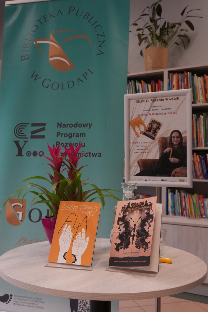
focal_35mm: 38
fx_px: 325
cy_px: 156
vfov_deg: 51.3
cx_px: 104
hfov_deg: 35.5
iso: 1600
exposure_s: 1/160
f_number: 4.5
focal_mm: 25
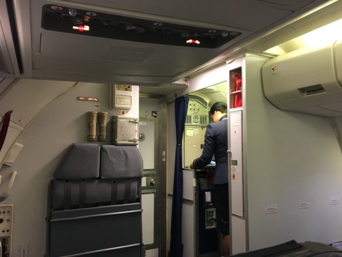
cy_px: 128
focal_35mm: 29
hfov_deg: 61.7
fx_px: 287
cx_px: 171
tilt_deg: +4.7
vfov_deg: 48.2
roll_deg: -0.2
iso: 200
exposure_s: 1/25
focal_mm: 4.15
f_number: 2.2
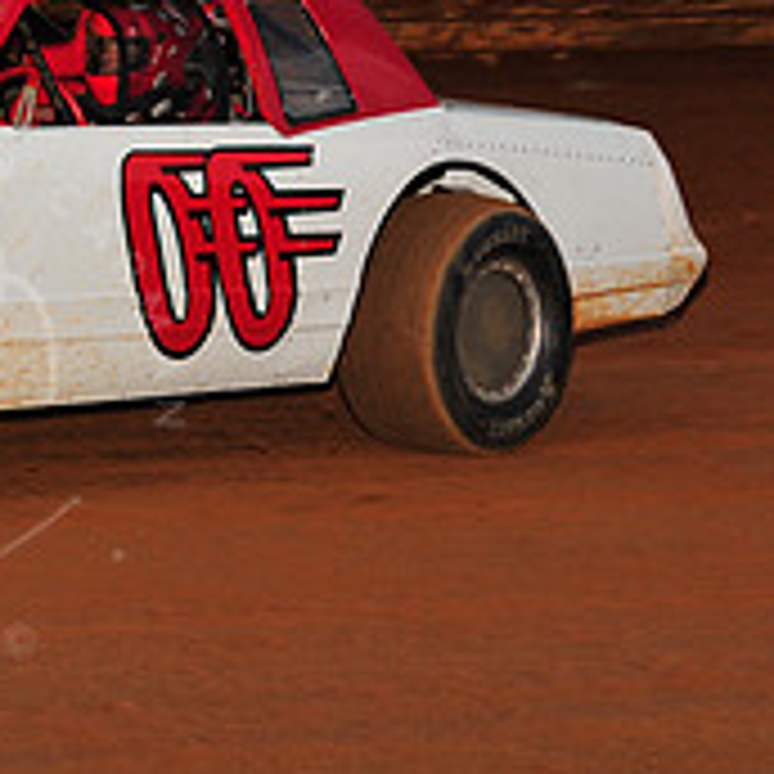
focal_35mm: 247
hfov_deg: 7.0
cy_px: -9
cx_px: -90
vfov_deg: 7.1
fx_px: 6248
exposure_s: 1/320
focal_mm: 86
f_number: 6.3
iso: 800
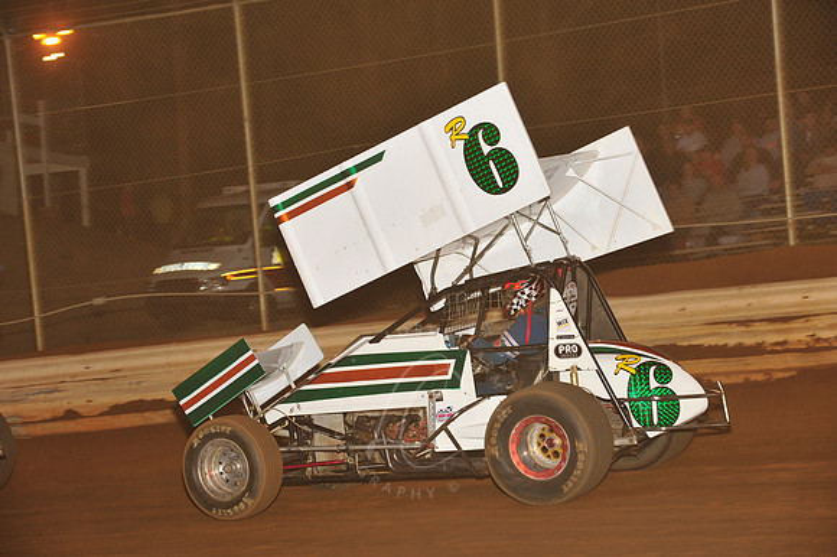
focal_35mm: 125
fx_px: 2904
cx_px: 418
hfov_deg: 16.4
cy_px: 278
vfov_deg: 11.0
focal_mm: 125
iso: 800
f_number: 7.1
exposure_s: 1/250
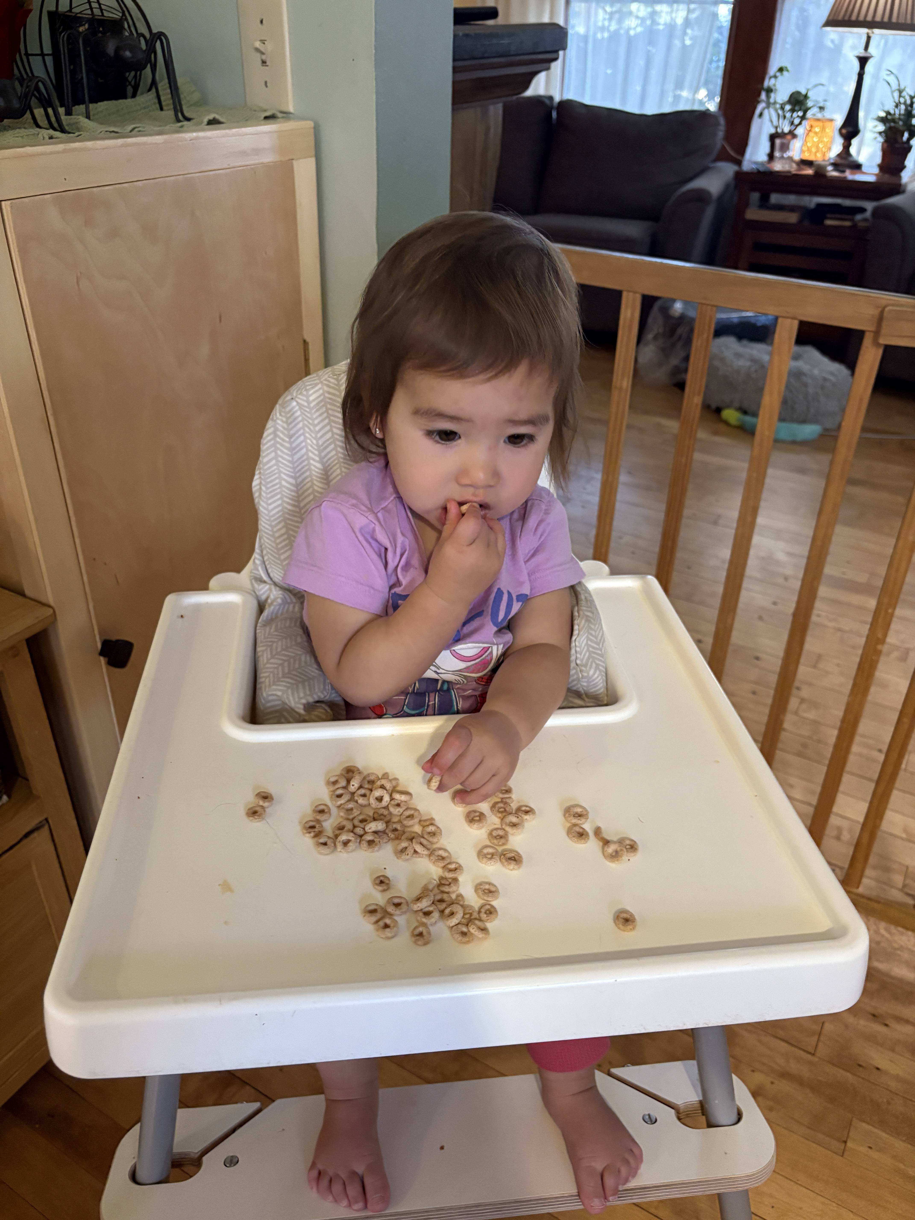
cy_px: 610
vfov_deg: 67.3
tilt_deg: -31.9
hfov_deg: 53.1
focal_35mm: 26
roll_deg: -0.4
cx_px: 458
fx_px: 916
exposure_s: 1/60
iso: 320
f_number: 1.6
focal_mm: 5.96
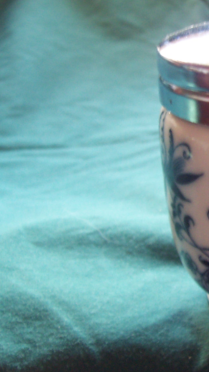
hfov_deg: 18.9
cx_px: 270
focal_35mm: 59
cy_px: 174
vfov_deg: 35.4
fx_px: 581
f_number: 2.8
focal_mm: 5.6
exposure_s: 1/10
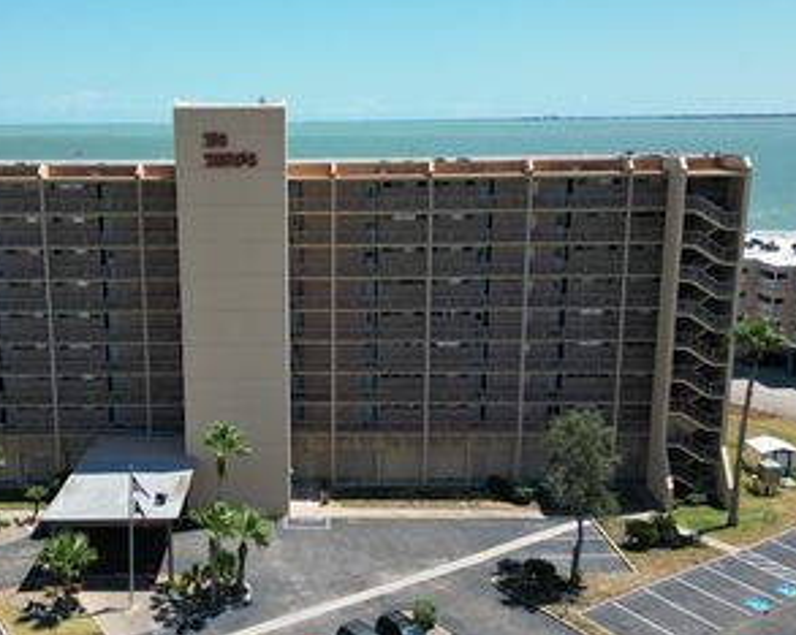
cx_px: 288
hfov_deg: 45.3
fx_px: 942
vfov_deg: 37.3
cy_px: 322
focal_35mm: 40
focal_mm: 6.72
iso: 120
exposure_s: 1/3000
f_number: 1.7
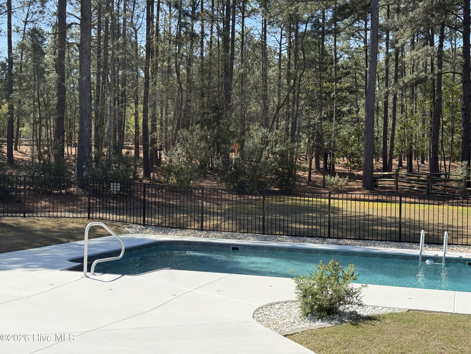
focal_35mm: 48
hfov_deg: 39.7
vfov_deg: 30.3
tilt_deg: -0.3
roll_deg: -1.5
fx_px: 653
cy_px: 177
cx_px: 236
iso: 100
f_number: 1.78
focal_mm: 6.76
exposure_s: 1/3096
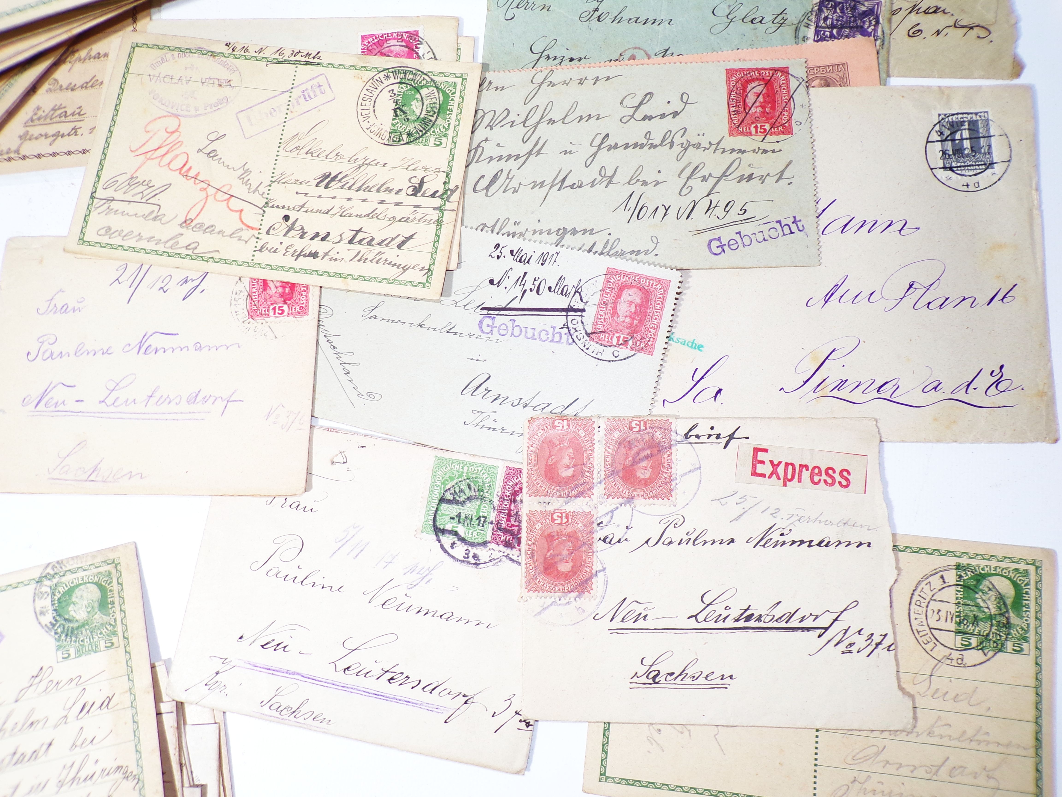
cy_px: 398
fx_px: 736
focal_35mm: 24
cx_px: 531
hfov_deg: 71.6
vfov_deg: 56.8
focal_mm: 4.3
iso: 80
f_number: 3
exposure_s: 1/60
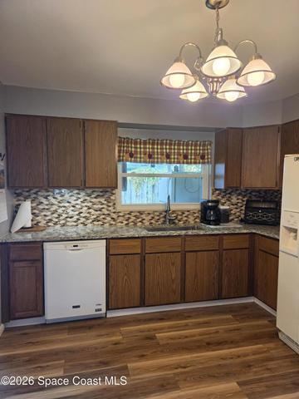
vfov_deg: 73.9
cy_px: 200
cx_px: 150
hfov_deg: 58.9
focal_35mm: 23
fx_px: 265
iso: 320
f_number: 1.8
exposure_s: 1/120
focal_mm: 5.4
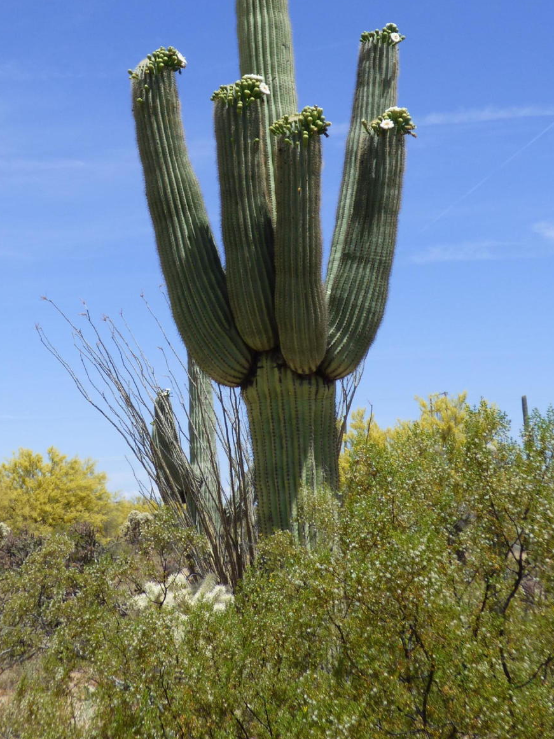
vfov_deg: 31.0
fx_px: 1323
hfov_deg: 23.5
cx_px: 174
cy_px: 262
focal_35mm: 62
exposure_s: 1/1300
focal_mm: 6.47
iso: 100
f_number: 3.5
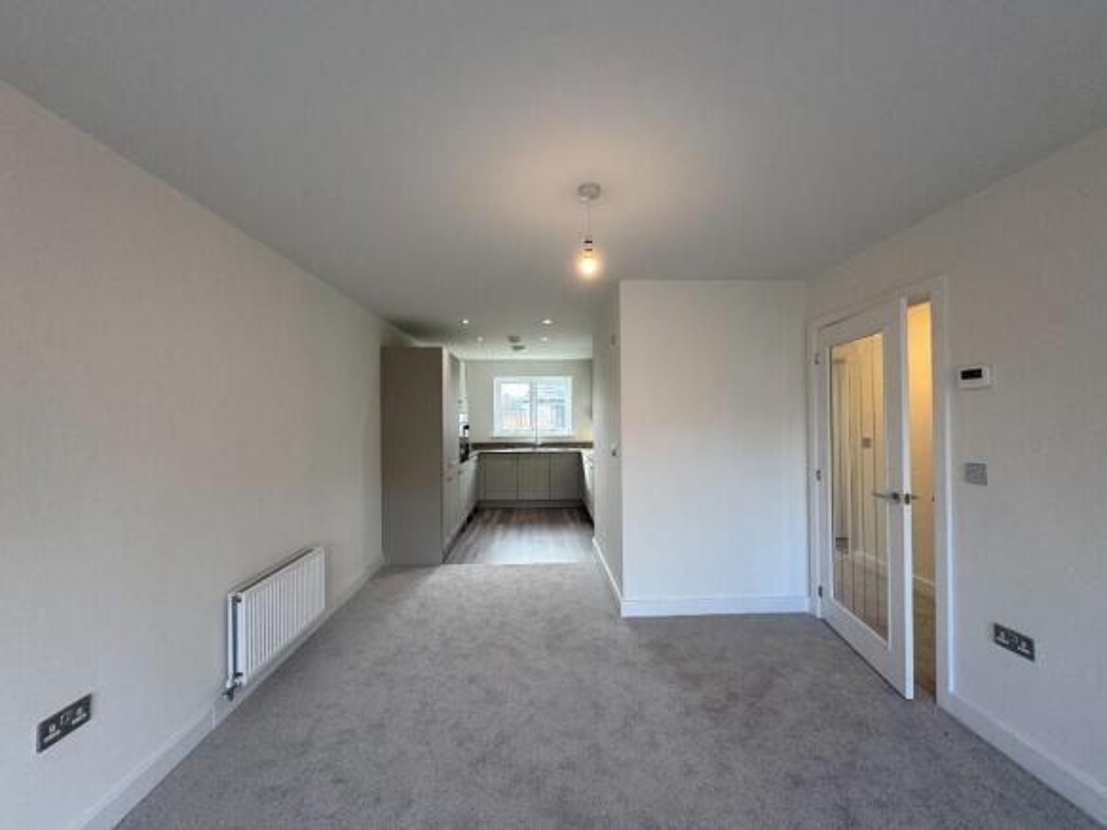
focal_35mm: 14
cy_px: 415
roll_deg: +0.7
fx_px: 448
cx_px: 554
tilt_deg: +1.0
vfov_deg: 85.7
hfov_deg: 102.1
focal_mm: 2.22
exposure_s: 1/100
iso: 100
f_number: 2.2
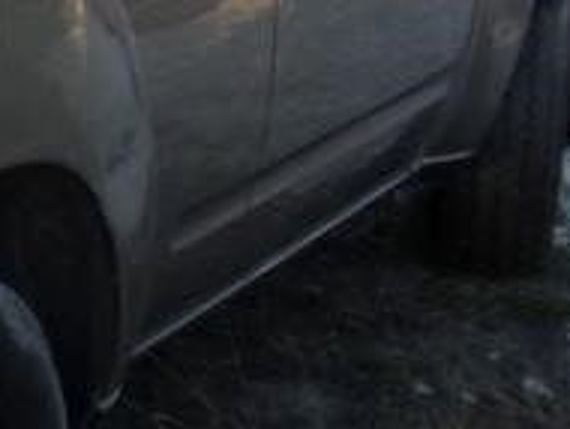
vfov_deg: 14.5
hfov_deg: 16.1
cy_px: 36
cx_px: -489
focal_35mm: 101
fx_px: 1665
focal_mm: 4.3
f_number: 3.3
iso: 80
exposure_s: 1/170
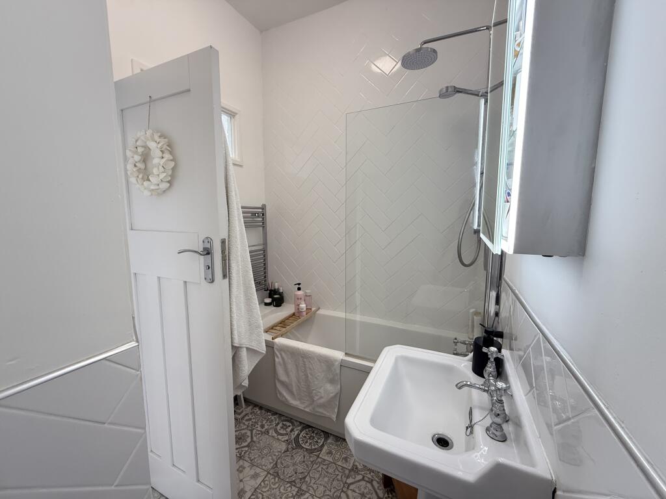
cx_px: 333
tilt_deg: -6.7
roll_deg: -0.2
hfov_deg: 102.1
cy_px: 250
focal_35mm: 14
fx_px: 269
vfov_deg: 85.7
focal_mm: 2.22
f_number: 2.2
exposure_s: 1/100
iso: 200
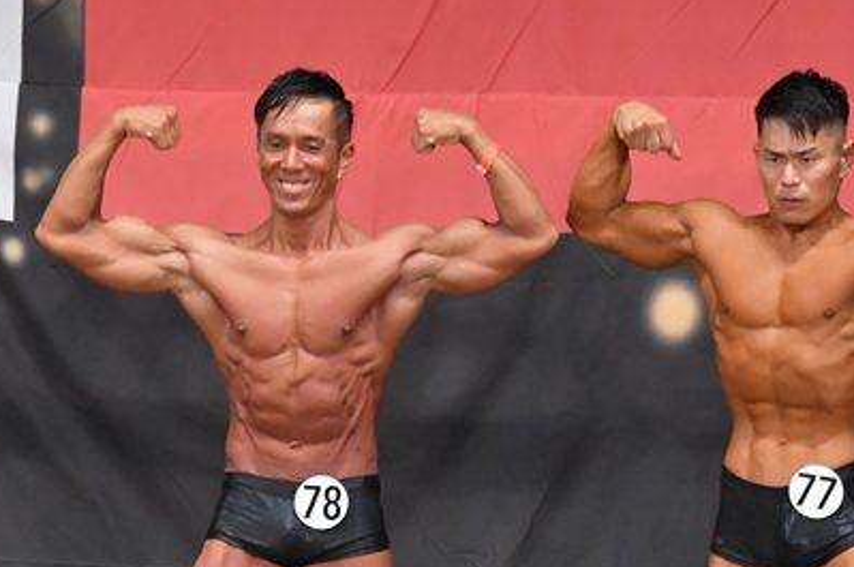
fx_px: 9998
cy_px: 509
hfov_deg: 4.9
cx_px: 284
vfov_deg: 3.2
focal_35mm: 422
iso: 6400
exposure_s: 1/400
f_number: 5.6
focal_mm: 145
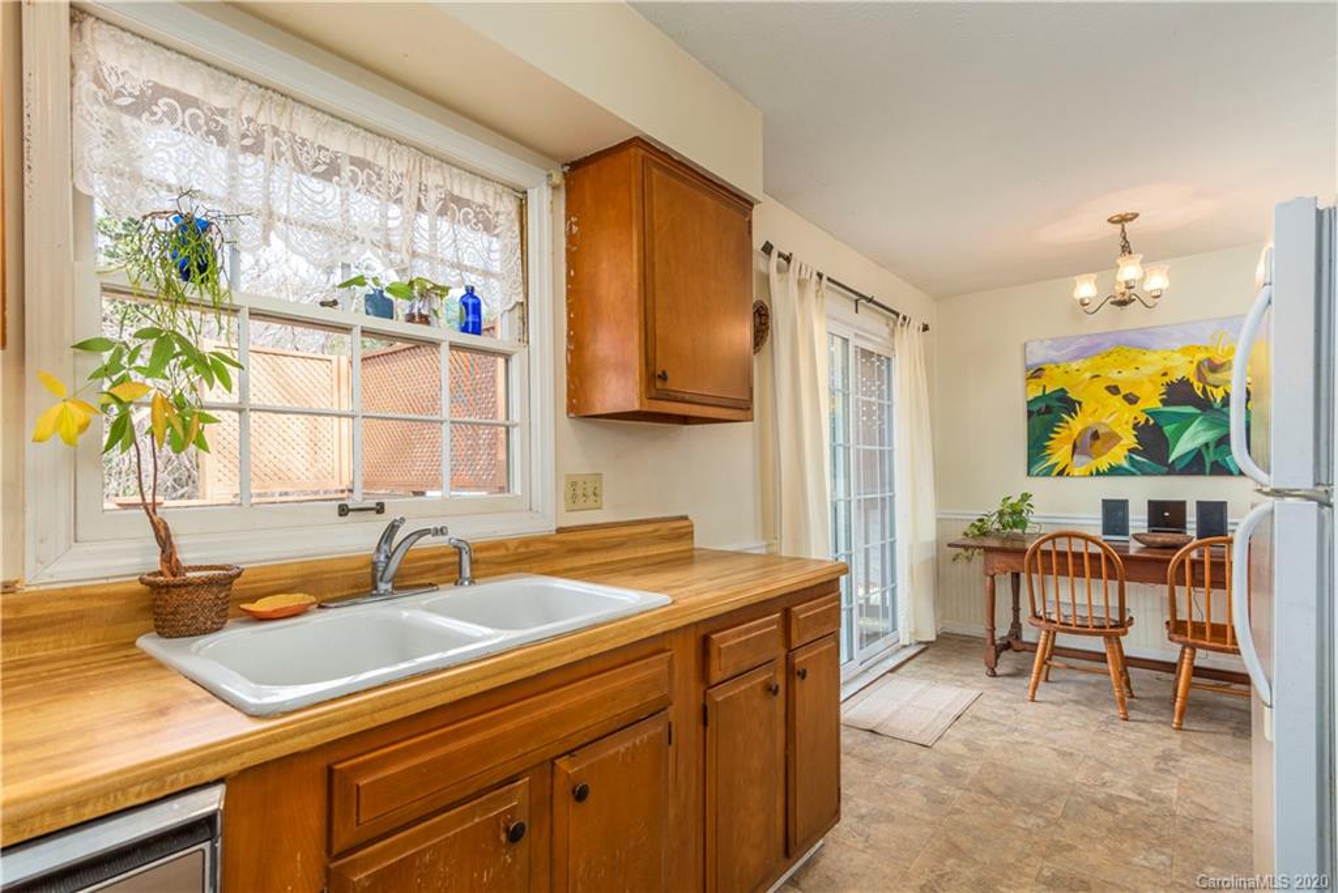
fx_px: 632
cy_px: 446
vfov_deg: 70.5
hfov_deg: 93.3
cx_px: 669
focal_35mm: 17
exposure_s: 1/80
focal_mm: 17
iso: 320
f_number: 7.1
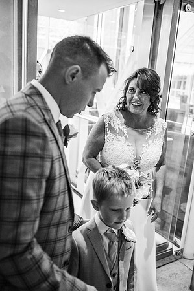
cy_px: 146
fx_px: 284
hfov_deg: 37.8
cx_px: 97
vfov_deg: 54.5
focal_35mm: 35
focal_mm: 35
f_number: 2.8
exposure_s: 1/200
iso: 1800
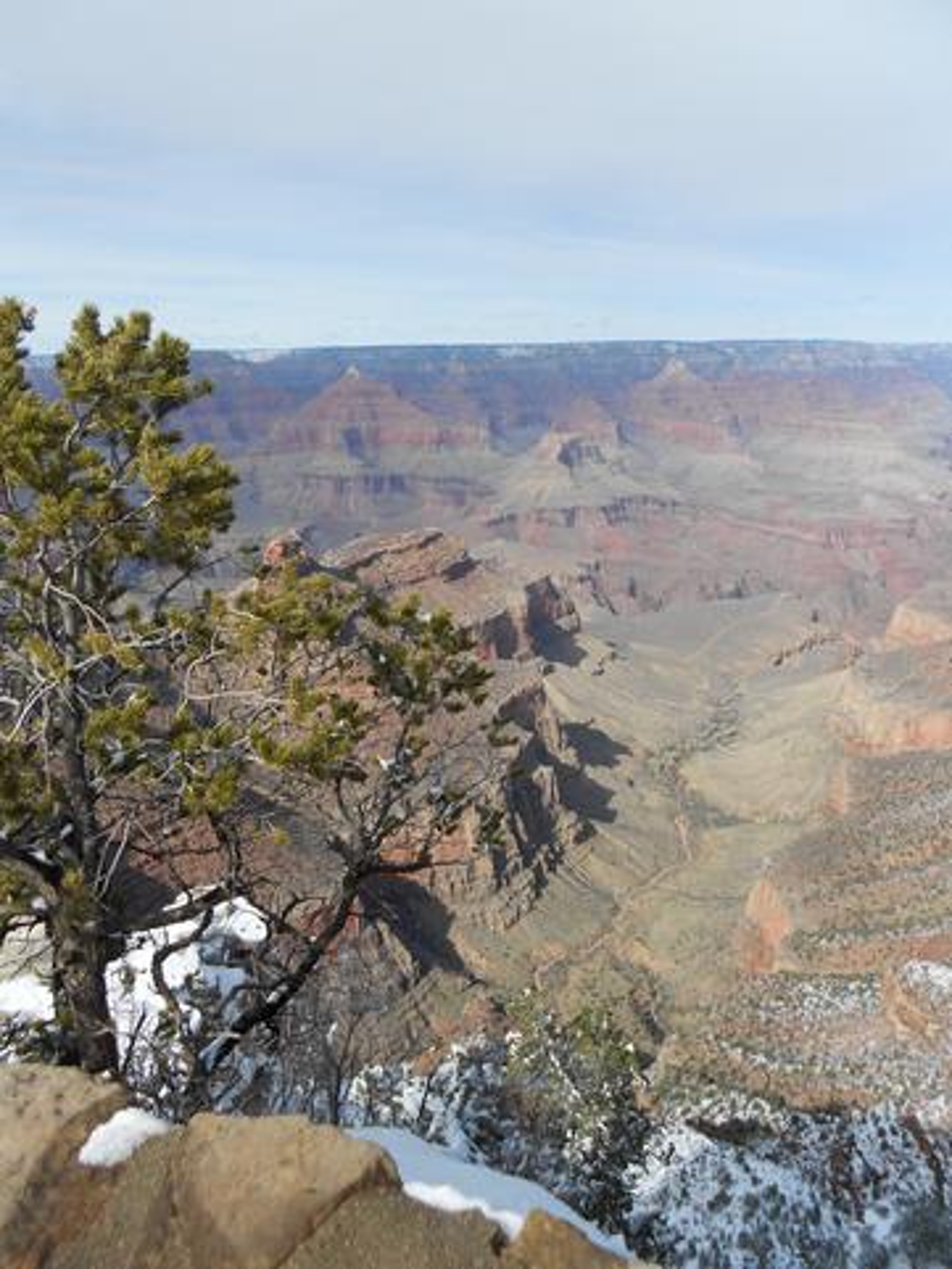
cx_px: 476
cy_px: 634
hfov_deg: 53.1
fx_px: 953
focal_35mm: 26
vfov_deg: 67.3
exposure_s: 1/1250
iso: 80
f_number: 3.2
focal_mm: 4.6
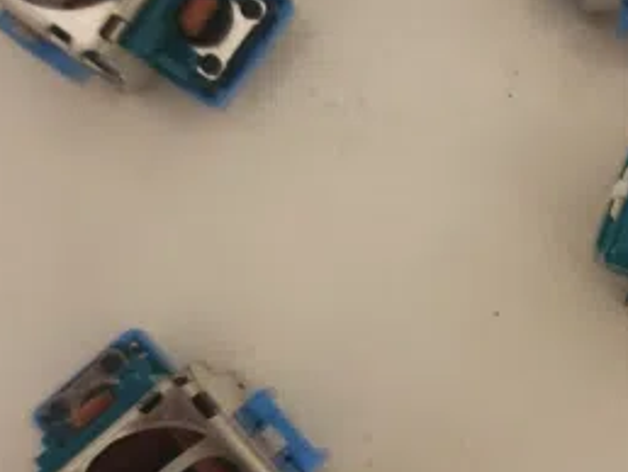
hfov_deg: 32.5
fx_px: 1035
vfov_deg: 25.7
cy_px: 263
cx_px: 528
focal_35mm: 57
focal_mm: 6.4
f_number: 1.8
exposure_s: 1/40
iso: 640
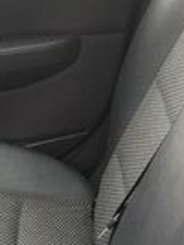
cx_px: -138
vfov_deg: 16.3
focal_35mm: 108
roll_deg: +9.3
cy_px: 385
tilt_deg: -37.0
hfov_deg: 12.6
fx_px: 764
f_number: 2.2
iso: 32
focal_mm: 4.15
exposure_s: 1/17
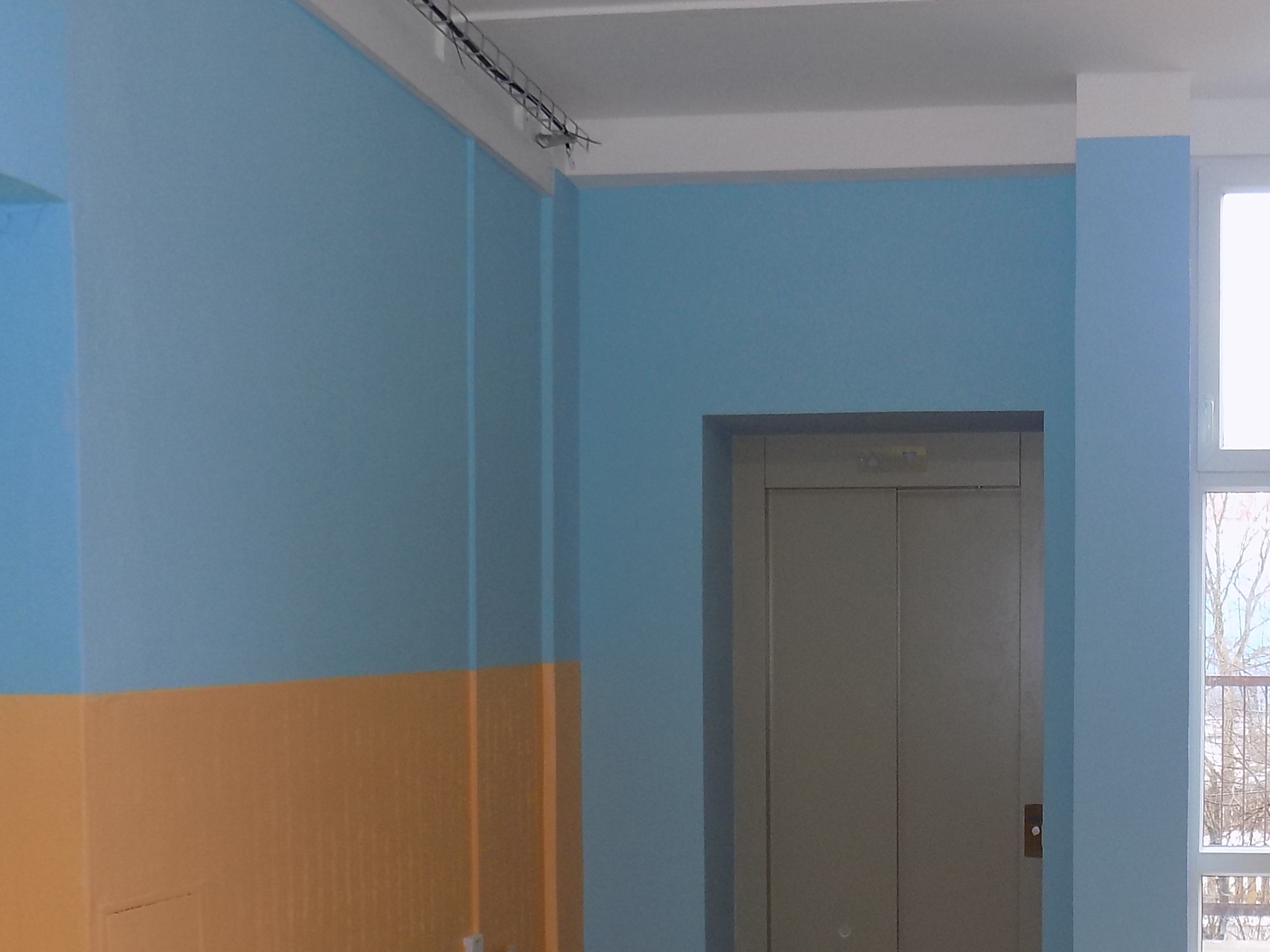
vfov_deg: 32.1
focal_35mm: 44
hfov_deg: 41.7
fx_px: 1614
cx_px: 954
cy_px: 751
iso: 100
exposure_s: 1/30
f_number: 3.1
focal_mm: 4
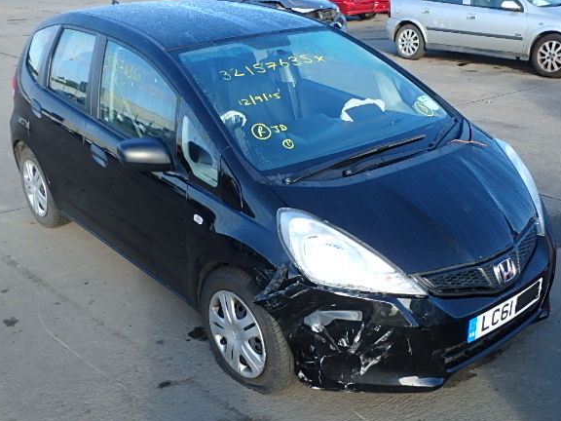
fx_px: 648
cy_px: 216
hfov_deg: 46.8
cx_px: 287
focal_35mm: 40
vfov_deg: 36.0
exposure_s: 1/125
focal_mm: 6.4
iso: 125
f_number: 5
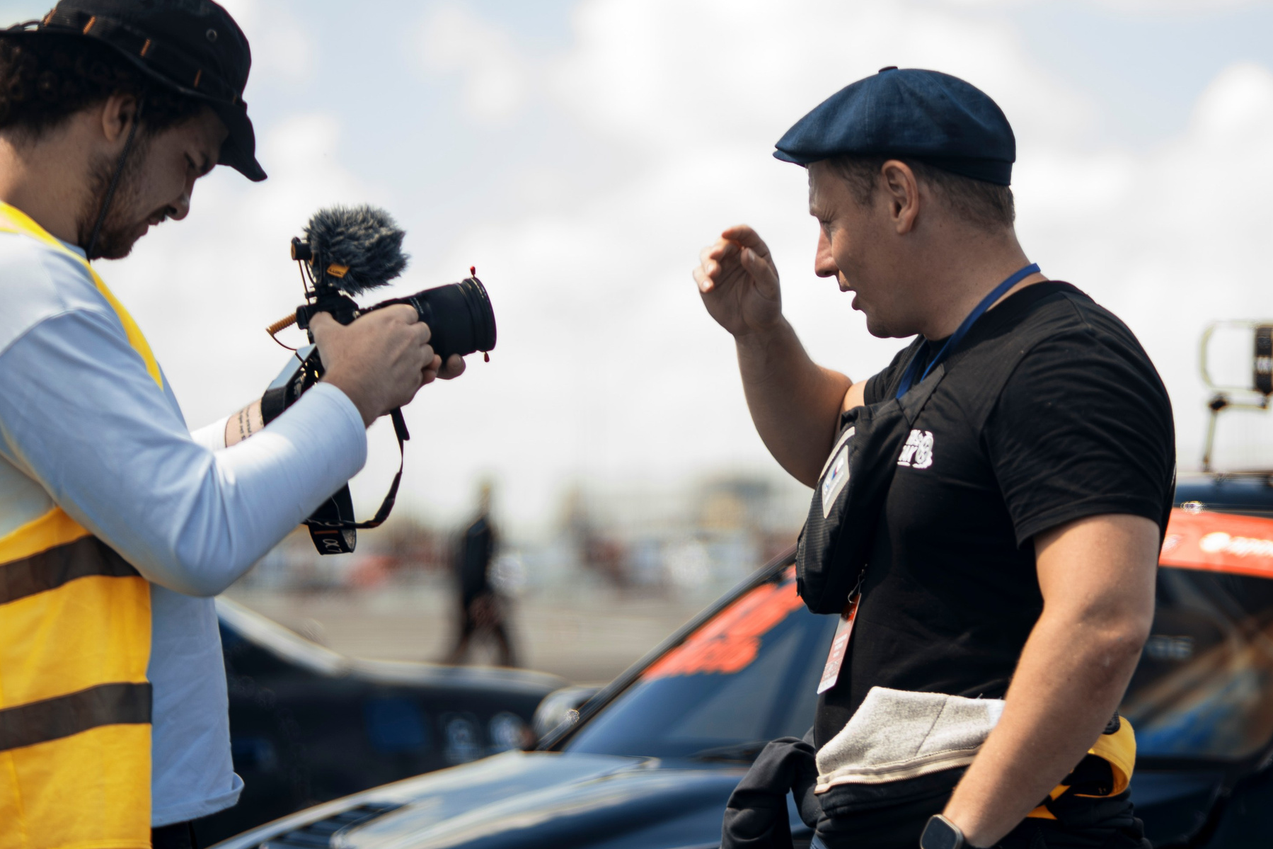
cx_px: 812
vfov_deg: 11.3
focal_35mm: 121
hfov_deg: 16.9
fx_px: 4278
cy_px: 373
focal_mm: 85
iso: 640
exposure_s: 1/400
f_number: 1.8
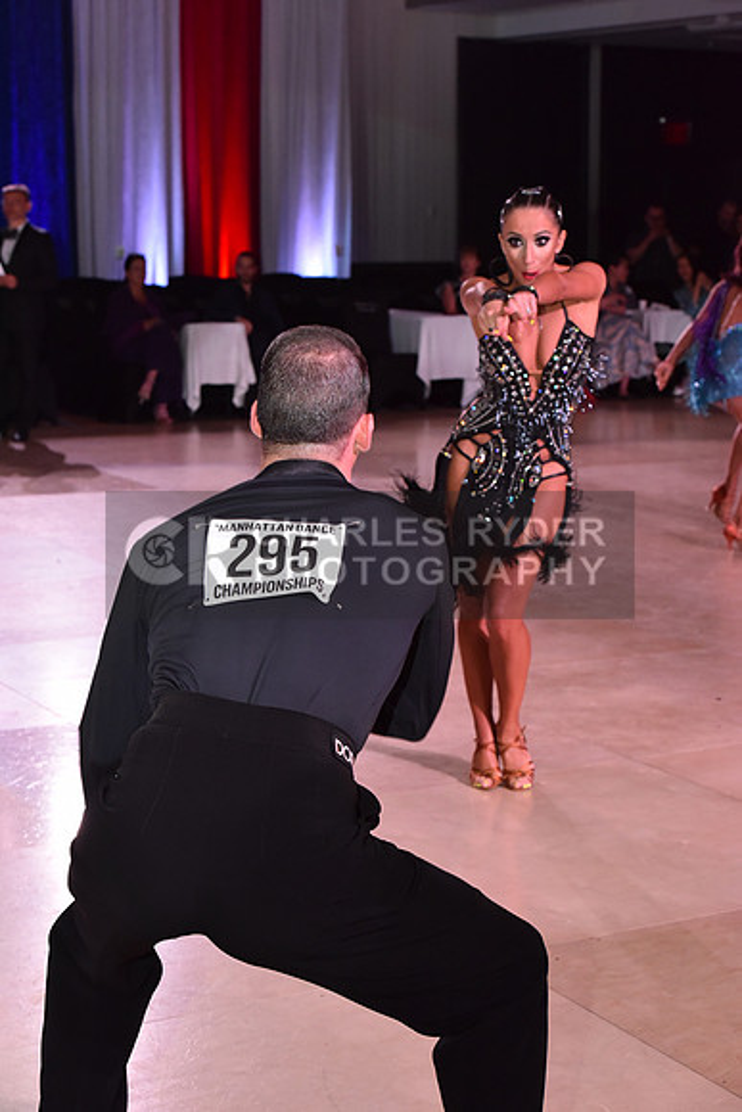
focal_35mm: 70
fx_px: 2163
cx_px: 371
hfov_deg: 19.5
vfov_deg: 28.8
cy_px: 556
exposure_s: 1/320
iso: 2500
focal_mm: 70
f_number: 7.1
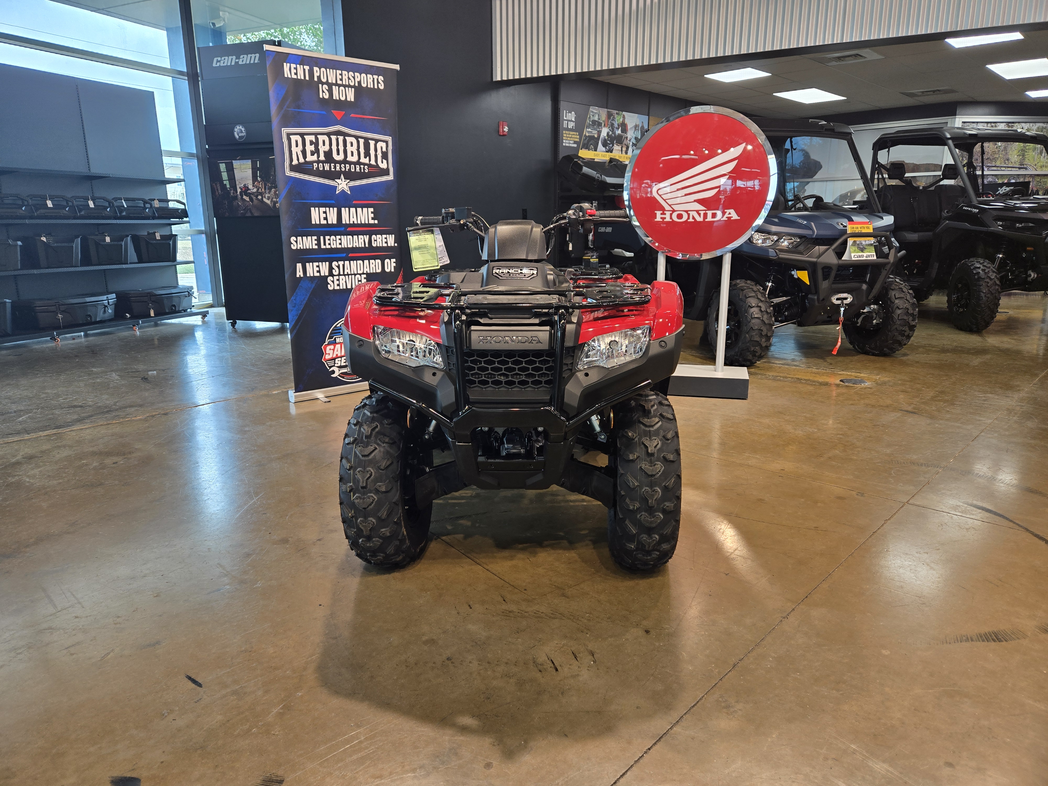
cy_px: 393
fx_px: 696
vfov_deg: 58.9
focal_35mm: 23
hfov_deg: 73.9
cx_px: 524
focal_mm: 5.4
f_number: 1.8
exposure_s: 1/120
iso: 64
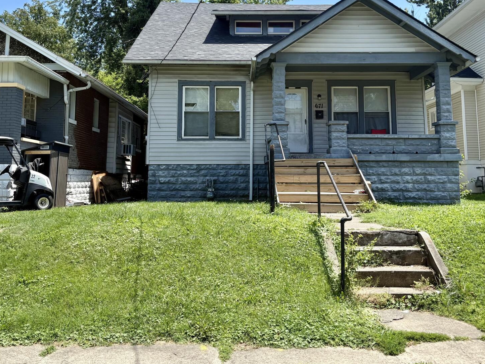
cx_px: 240
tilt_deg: +8.5
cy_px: 110
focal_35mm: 36
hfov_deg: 51.4
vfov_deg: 39.0
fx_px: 504
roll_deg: +0.0
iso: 50
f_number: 1.6
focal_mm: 5.96
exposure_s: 1/2075
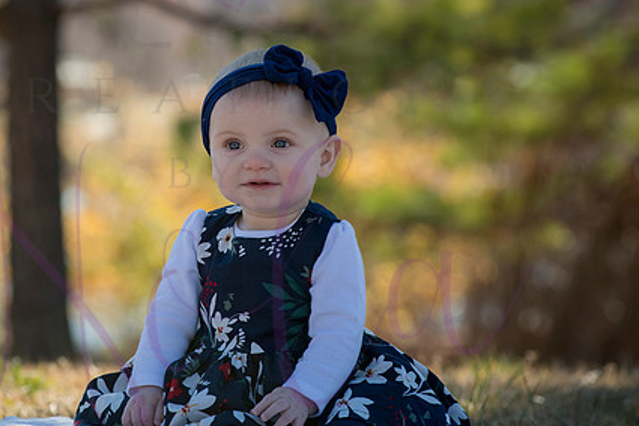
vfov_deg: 6.9
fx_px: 3513
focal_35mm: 198
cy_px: 169
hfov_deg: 10.4
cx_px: 230
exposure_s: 1/640
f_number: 5.6
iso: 400
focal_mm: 145
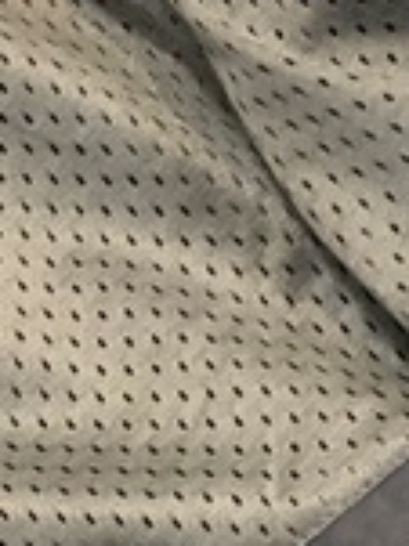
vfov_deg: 11.1
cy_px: 528
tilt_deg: -67.3
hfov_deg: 8.3
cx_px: -123
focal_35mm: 176
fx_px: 2777
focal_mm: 4.25
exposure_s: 1/60
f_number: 1.8
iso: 320
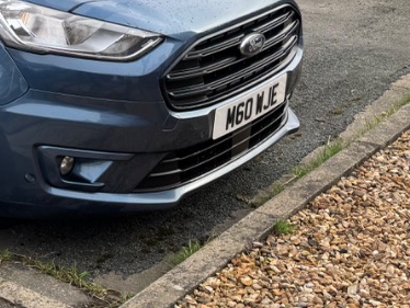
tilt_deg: -15.0
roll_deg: +2.2
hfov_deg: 22.3
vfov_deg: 18.9
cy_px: 45
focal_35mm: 77
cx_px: -144
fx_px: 913
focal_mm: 6.76
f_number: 1.78
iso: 80
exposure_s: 1/1026
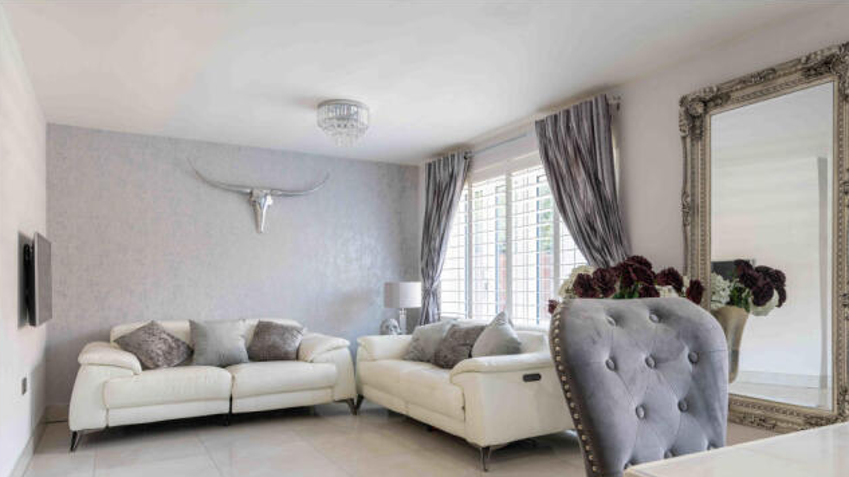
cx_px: 431
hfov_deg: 71.9
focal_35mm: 26
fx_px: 585
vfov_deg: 44.1
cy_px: 290
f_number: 8
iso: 80
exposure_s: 1/6
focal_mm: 24
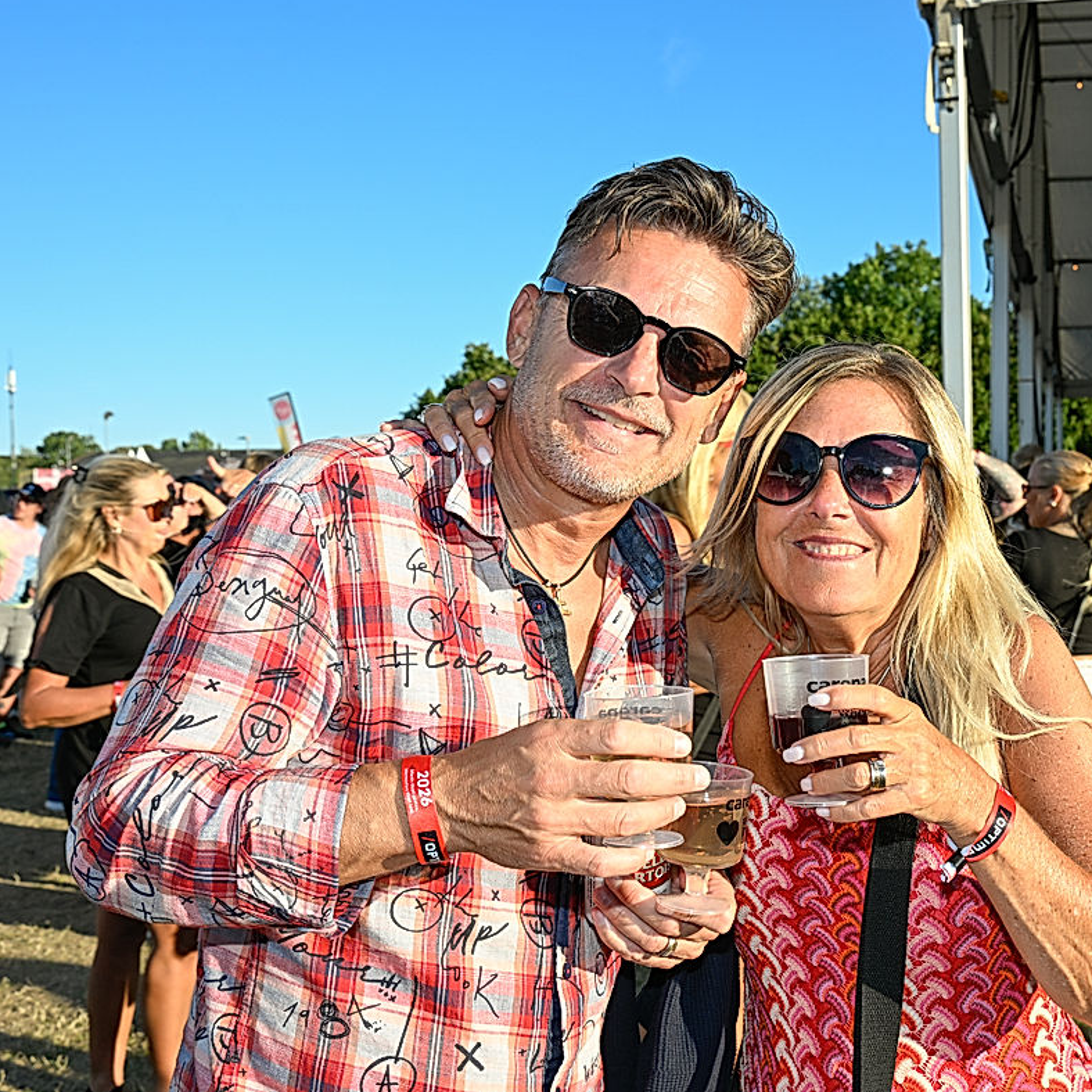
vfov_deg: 38.3
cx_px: 686
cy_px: 547
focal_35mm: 44
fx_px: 1570
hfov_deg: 38.1
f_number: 9
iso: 100
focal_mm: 34
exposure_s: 1/125
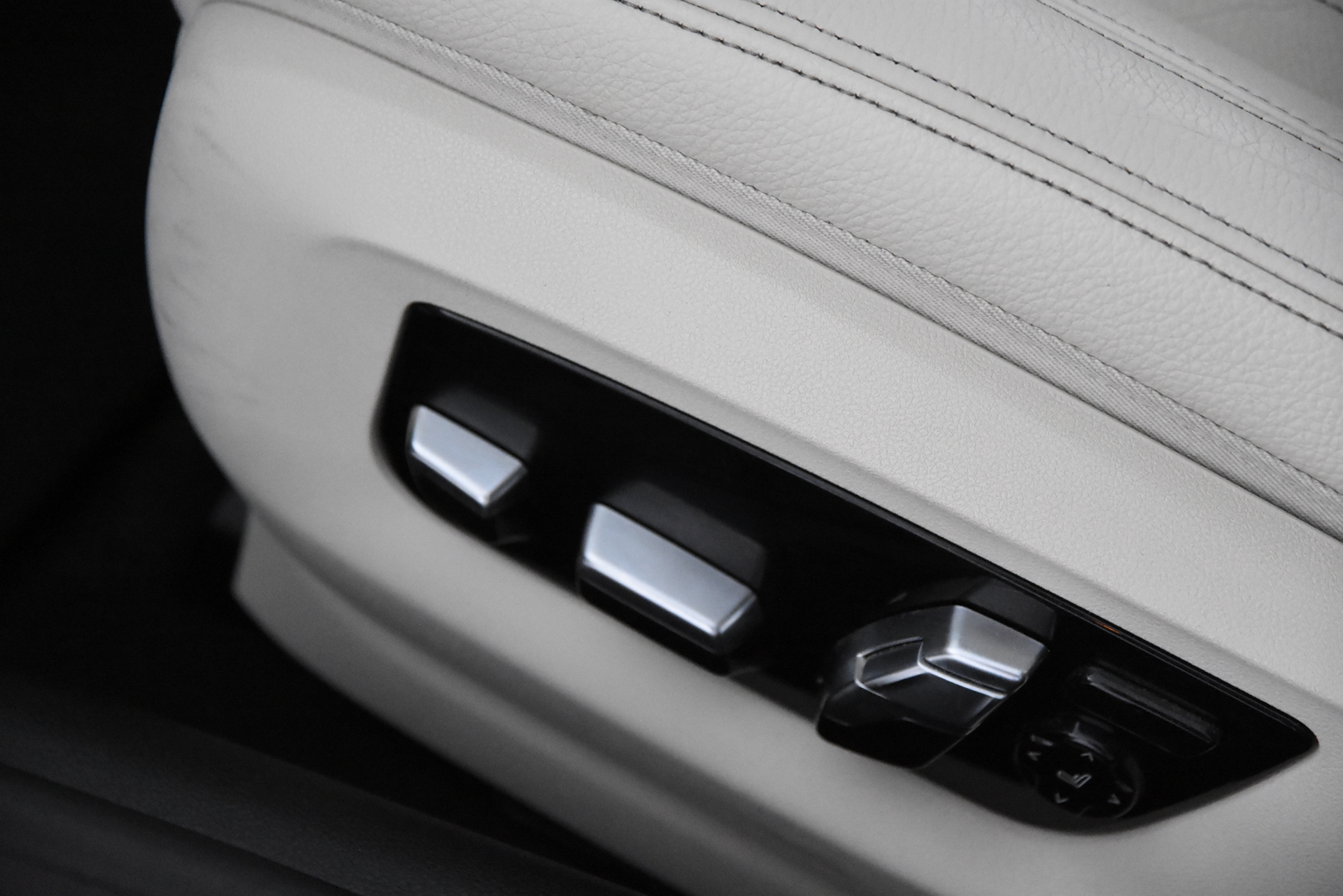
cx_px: 672
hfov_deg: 19.5
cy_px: 448
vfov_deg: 13.0
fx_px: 3917
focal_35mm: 105
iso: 8000
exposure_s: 1/125
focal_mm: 70
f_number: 4
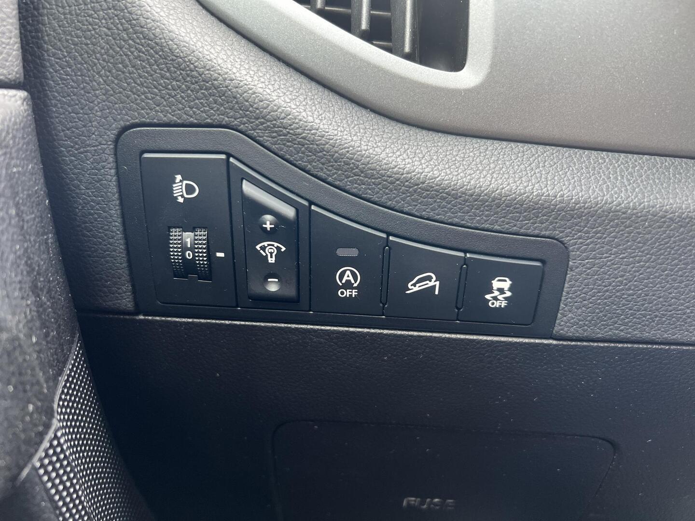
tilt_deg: -8.7
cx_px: 348
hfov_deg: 67.3
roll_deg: +0.3
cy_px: 260
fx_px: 522
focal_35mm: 26
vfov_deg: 53.1
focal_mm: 5.7
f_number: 1.5
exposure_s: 1/60
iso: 200
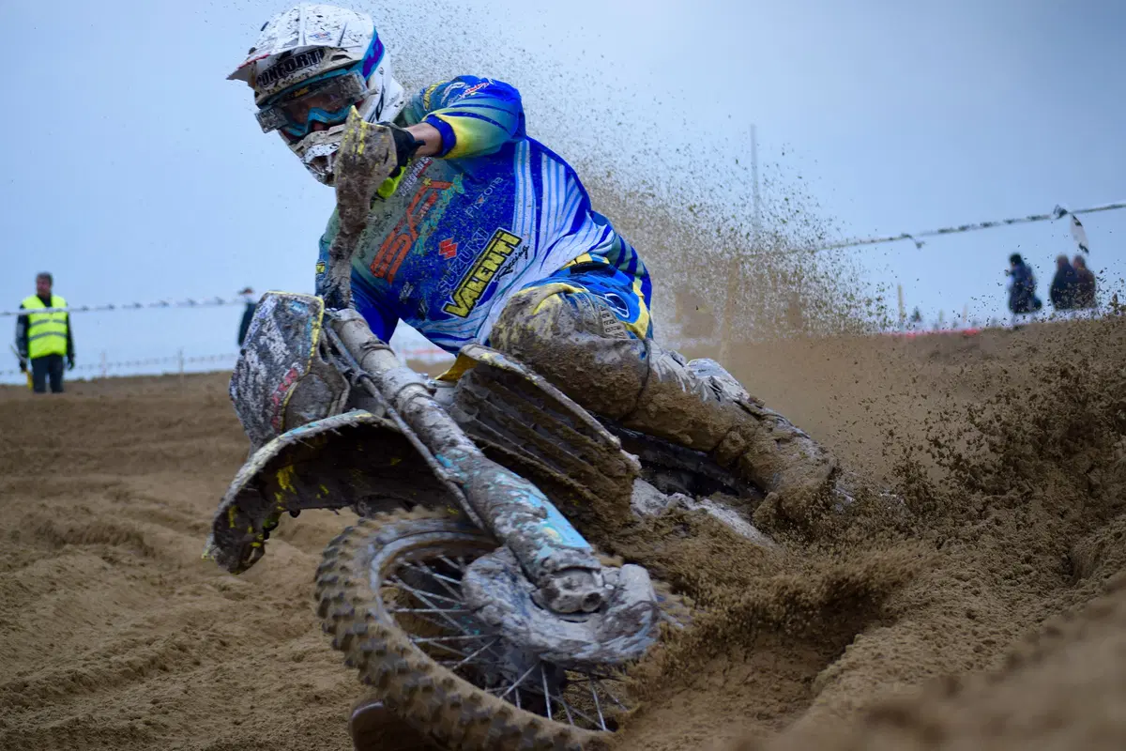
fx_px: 2580
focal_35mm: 82
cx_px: 563
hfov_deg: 24.6
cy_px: 376
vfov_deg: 16.6
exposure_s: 1/1000
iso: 400
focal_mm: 55
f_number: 4.5
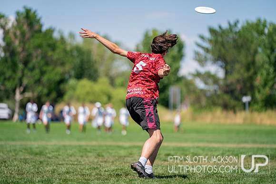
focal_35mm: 200
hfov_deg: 10.3
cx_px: 138
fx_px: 1534
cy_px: 92
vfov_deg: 6.9
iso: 640
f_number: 2.8
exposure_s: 1/8000
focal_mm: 200
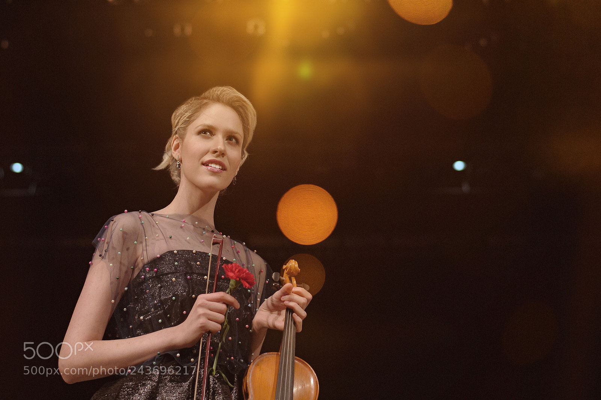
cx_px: 300
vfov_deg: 16.1
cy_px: 200
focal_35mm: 85
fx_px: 1418
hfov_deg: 23.9
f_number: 1.4
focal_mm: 85
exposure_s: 1/125
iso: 100
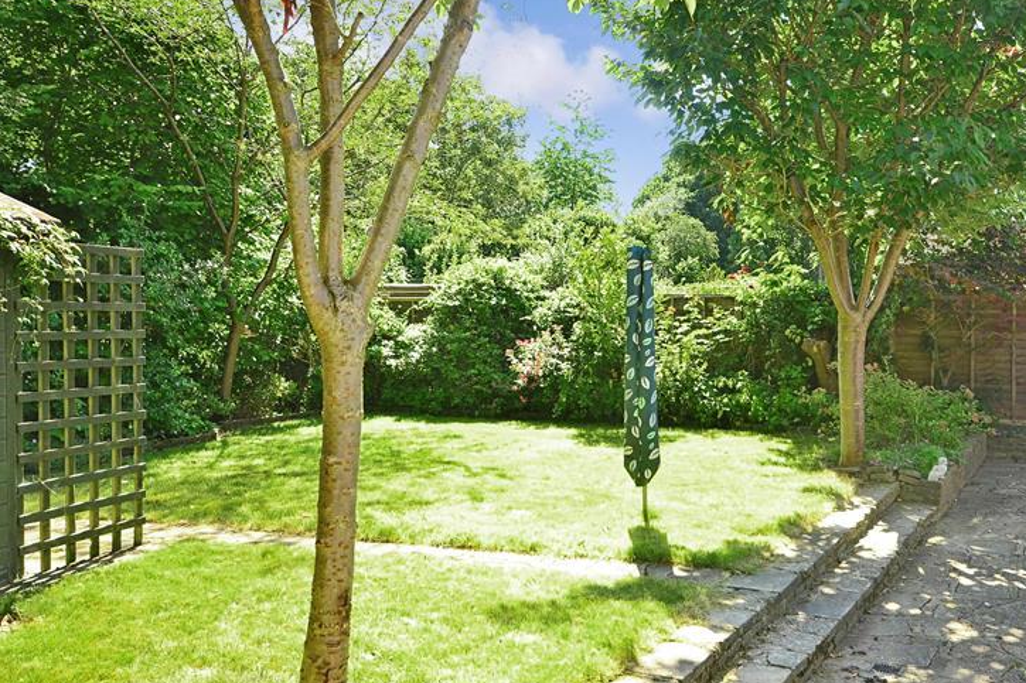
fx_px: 1026
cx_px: 592
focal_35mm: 36
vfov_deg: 36.9
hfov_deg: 52.9
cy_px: 332
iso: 200
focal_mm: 20
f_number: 7.1
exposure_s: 1/60
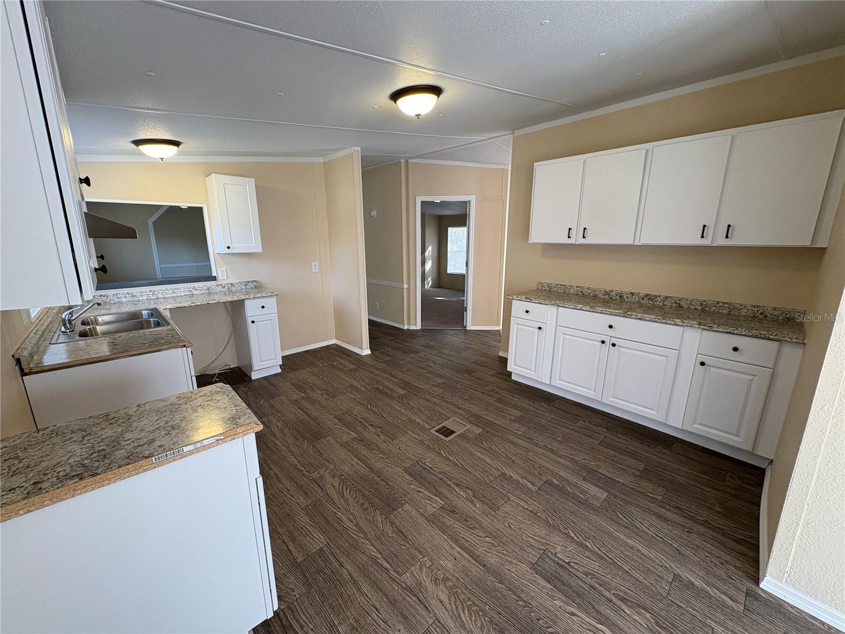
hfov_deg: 102.1
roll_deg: -0.5
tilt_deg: -12.9
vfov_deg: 85.7
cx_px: 422
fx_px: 342
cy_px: 317
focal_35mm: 14
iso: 100
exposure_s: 1/120
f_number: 2.2
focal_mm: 2.22
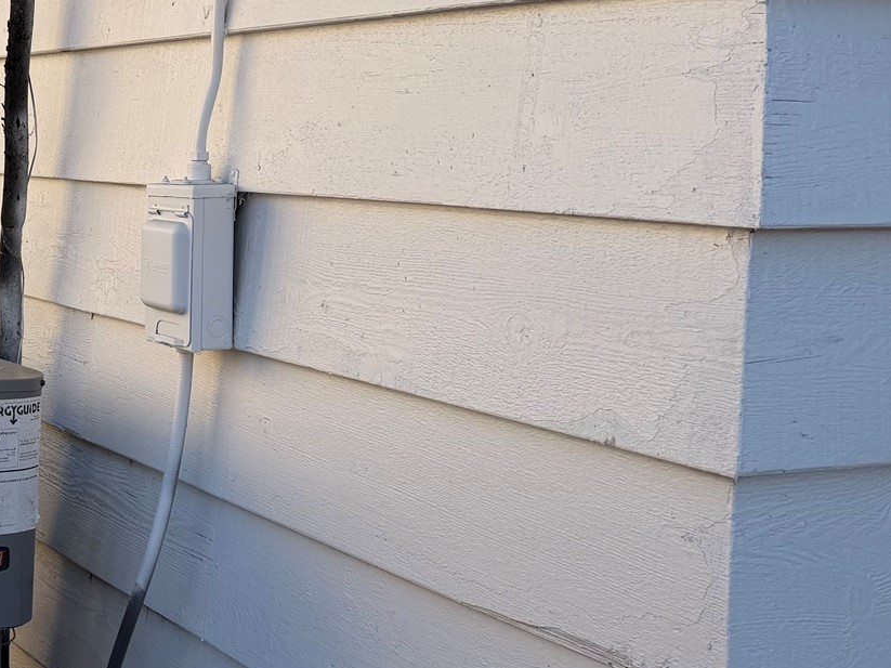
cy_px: 260
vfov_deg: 26.0
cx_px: -90
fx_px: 1441
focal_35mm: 56
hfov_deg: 30.7
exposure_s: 1/1689
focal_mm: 6.76
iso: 80
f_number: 1.78
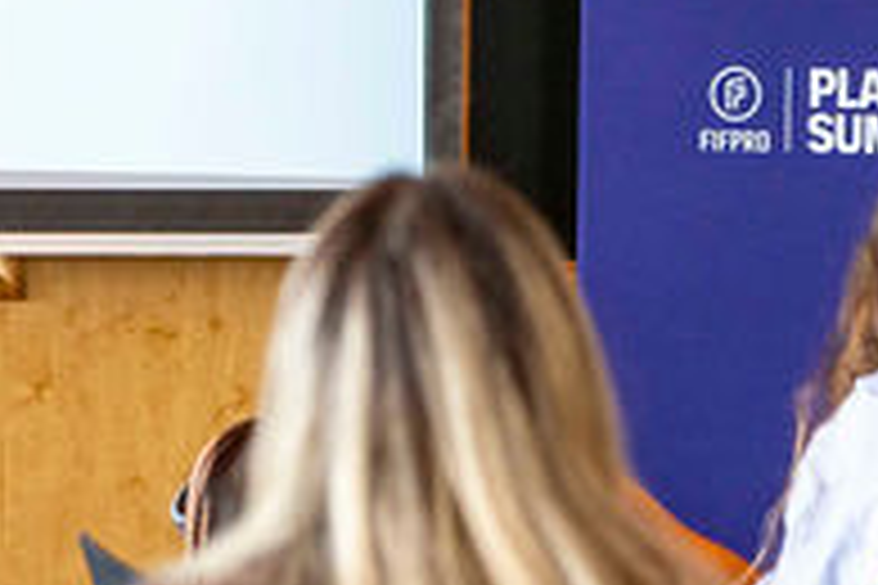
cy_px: -189
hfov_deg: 5.2
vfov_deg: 3.5
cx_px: 29
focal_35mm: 396
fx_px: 9657
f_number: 3.5
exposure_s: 1/160
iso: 500
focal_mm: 70
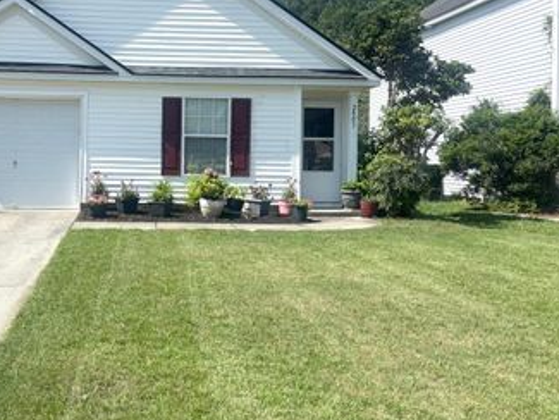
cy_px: 156
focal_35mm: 40
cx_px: 146
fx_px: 646
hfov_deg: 45.3
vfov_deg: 35.8
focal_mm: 5.96
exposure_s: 1/3311
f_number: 1.6
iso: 50
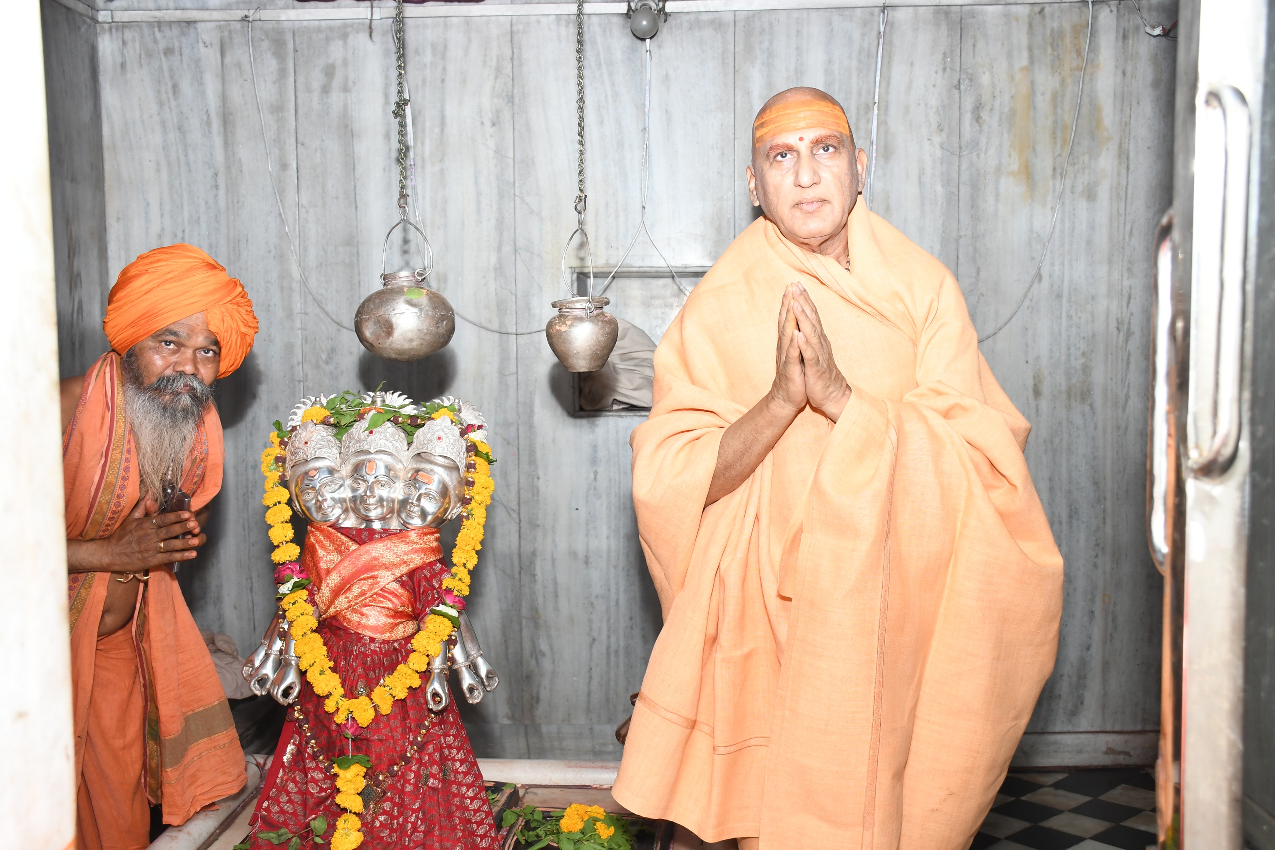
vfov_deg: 36.9
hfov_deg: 53.1
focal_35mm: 36
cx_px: 638
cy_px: 425
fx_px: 1275
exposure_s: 1/125
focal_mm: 24
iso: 640
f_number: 6.3
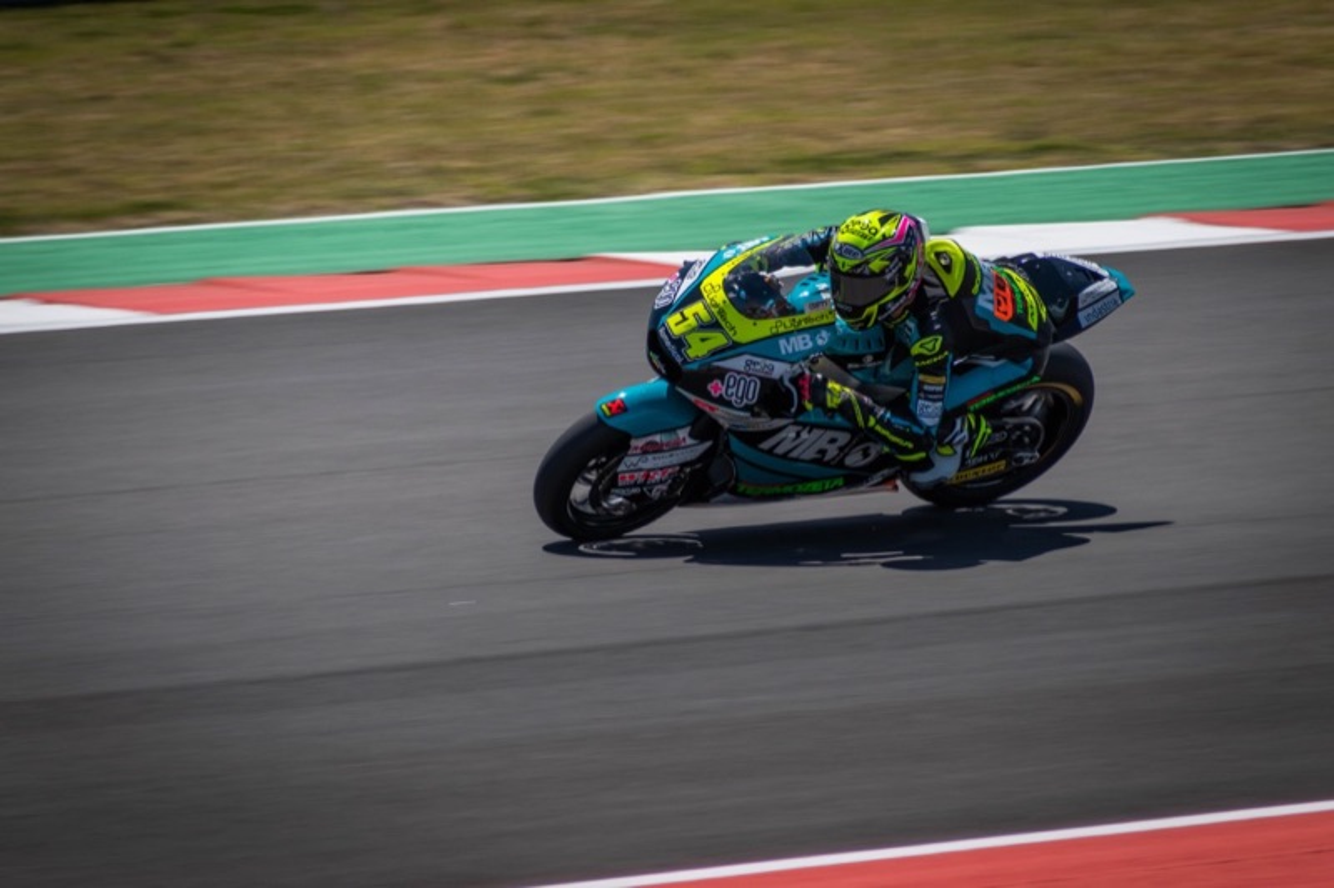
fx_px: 16670
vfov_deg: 3.1
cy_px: 444
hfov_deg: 4.6
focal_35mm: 450
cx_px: 667
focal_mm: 300
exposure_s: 1/500
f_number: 8
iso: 100
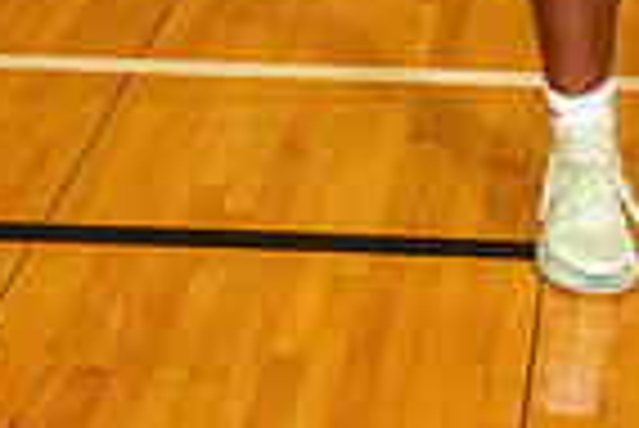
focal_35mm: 165
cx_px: 648
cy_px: -532
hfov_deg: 12.3
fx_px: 2932
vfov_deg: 7.8
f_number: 7.1
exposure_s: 1/250
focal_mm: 52
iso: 1000
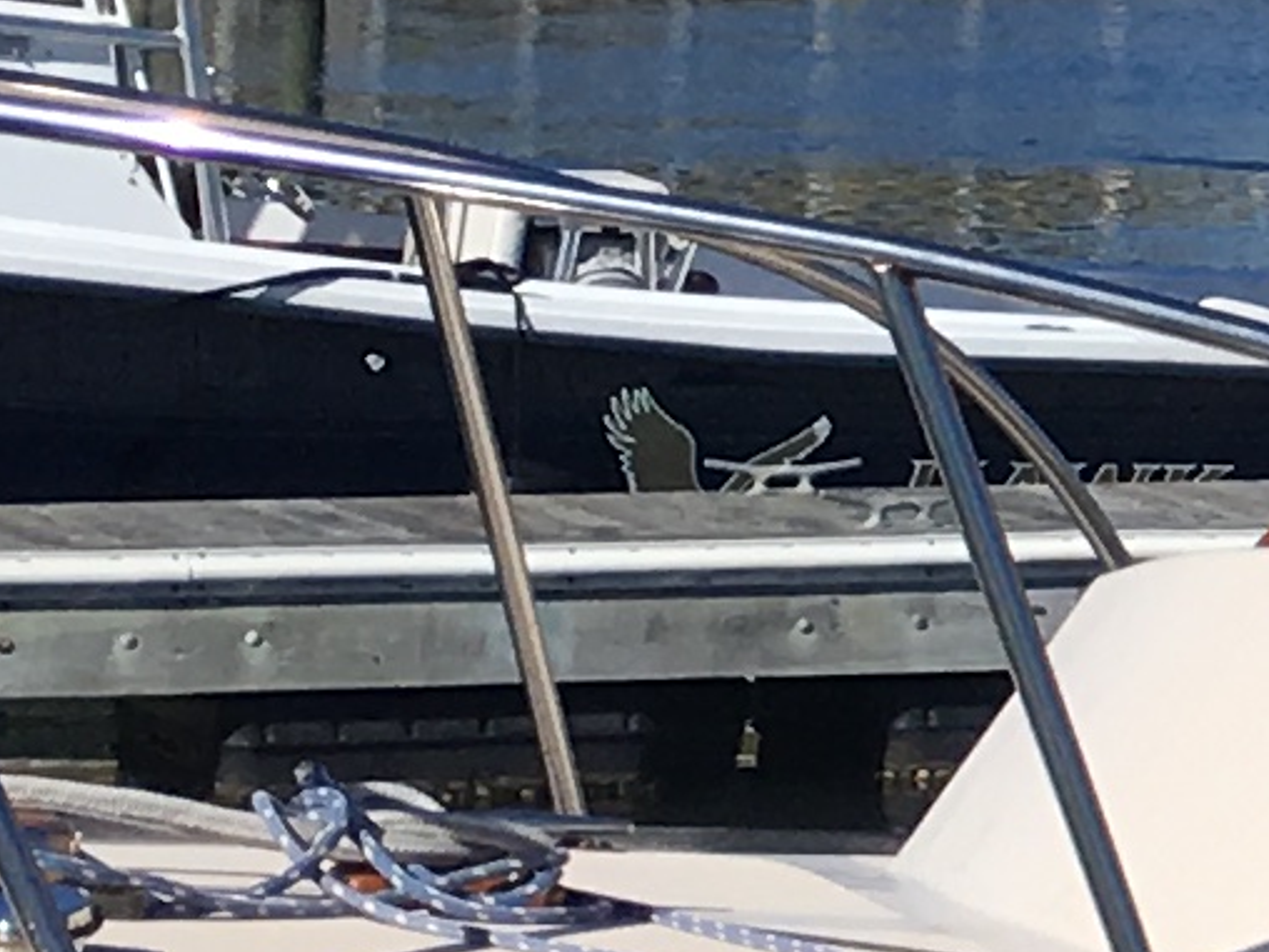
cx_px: 3452
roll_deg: -1.4
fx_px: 8432
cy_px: 122
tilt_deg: -1.1
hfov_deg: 7.7
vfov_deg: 6.4
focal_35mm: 230
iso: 25
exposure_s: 1/2747
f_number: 2.2
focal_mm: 4.15
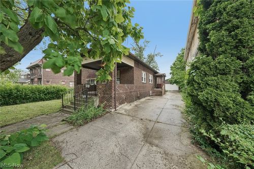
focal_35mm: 12
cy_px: 84
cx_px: 127
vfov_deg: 90.0
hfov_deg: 112.6
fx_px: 85
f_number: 8
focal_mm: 12
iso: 400
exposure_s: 1/10
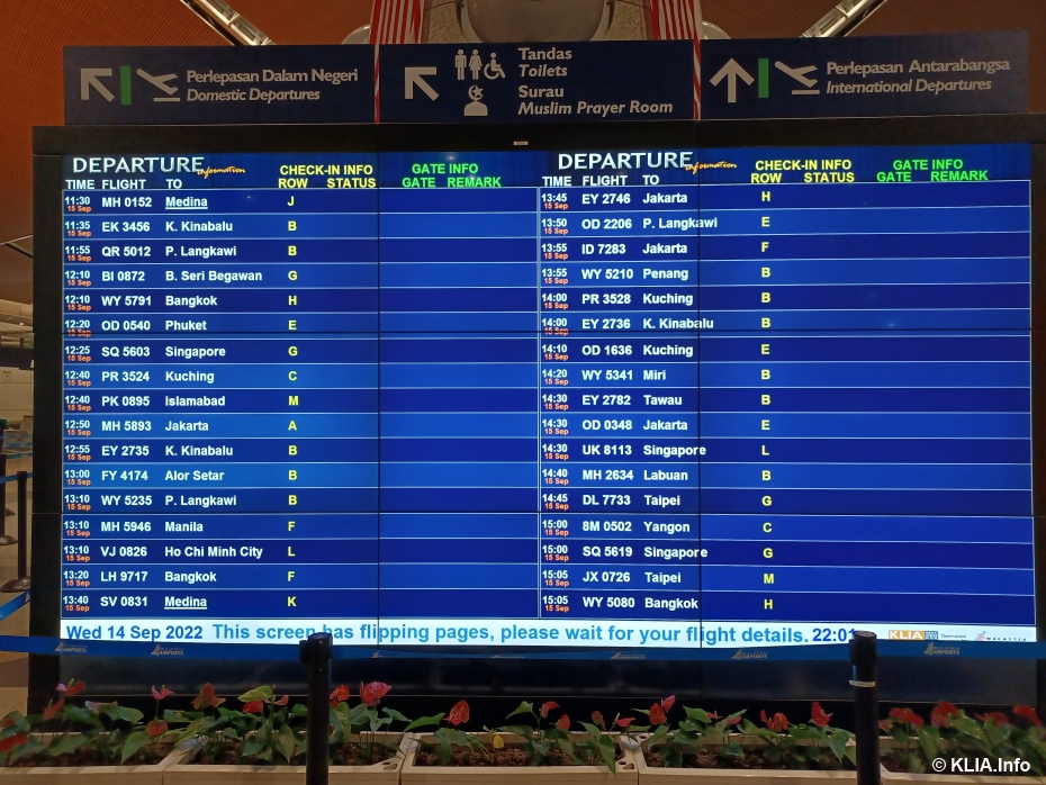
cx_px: 523
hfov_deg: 69.4
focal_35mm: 25
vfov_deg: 54.9
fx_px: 756
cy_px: 392
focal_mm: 4.6
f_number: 1.8
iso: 250
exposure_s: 1/50
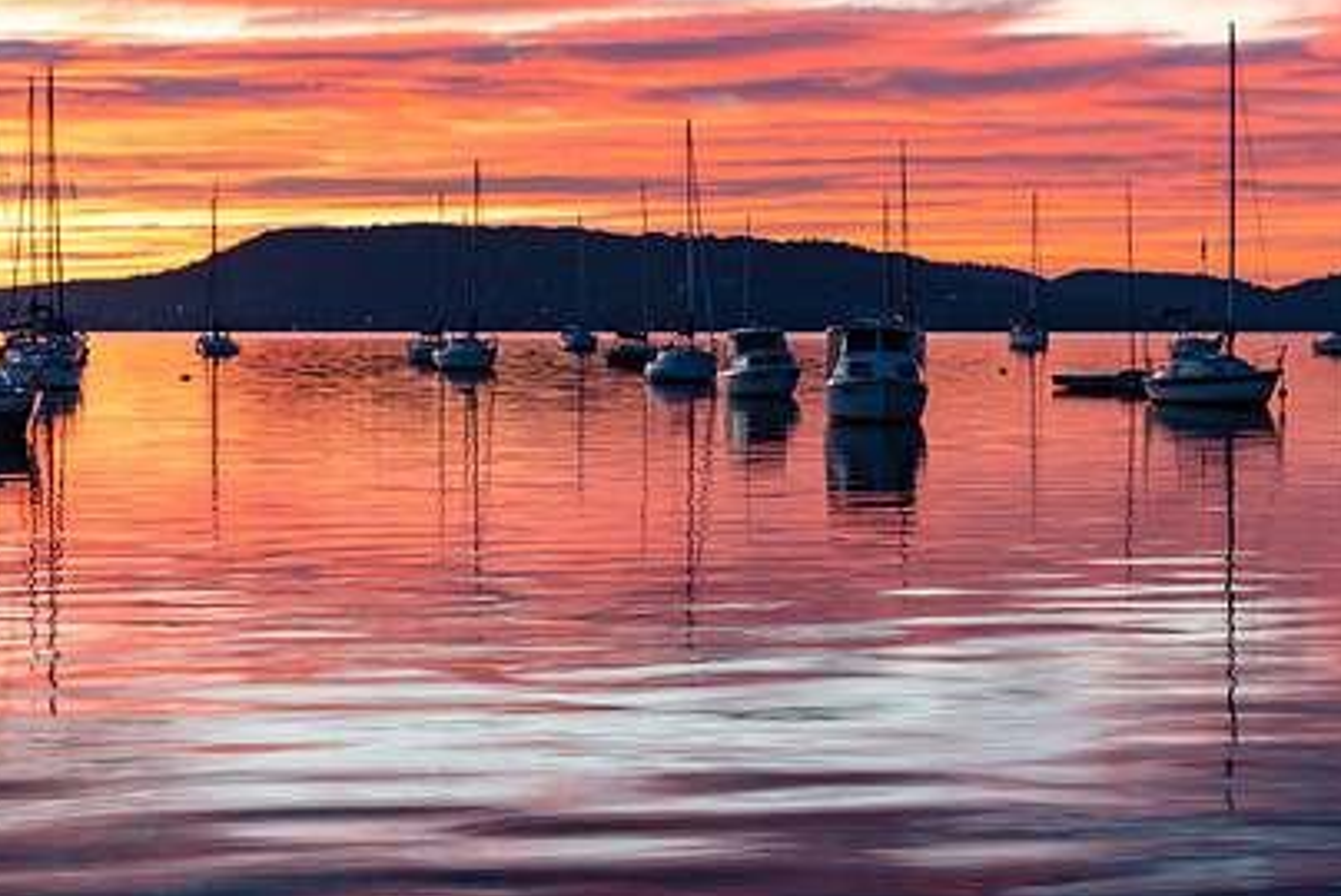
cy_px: 372
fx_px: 3243
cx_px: 604
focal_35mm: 87
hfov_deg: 23.4
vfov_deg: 15.7
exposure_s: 1/3
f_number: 8
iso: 100
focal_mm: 58
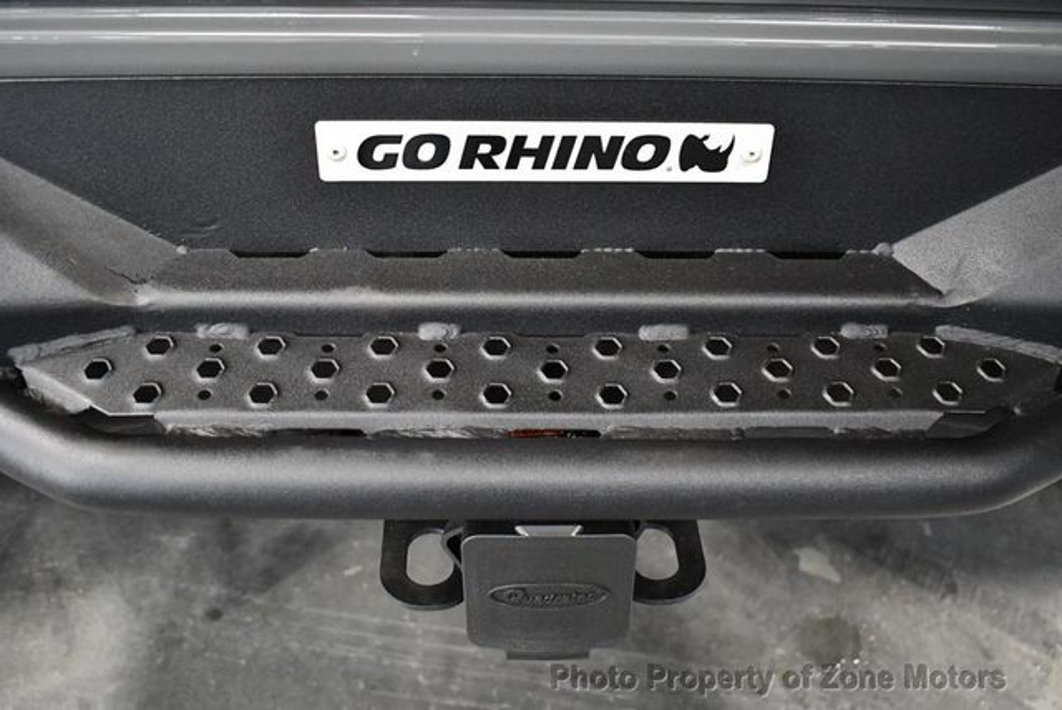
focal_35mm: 36
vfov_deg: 36.9
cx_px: 531
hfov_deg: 53.1
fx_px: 1063
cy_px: 355
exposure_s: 1/80
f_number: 3.5
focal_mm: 18
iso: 3200
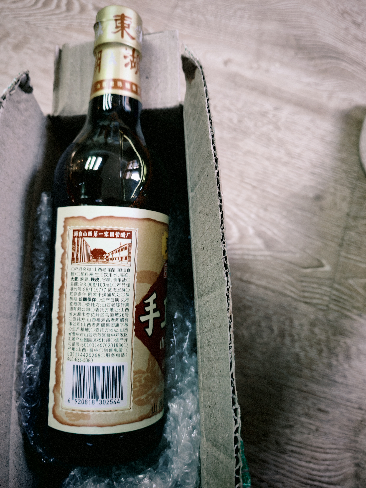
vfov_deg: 65.3
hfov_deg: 51.4
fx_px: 381
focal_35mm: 27
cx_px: 183
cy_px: 244
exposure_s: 1/33
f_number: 1.95
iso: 500
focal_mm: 5.52
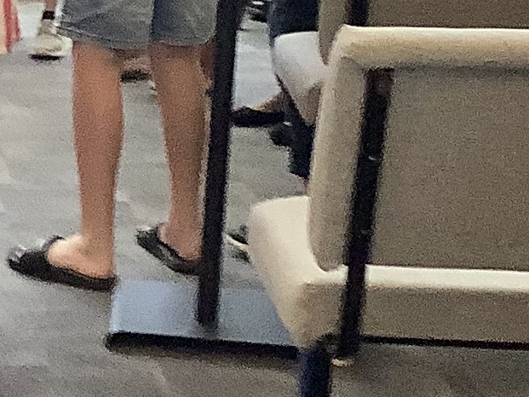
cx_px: -244
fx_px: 2491
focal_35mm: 163
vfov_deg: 9.0
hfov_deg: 11.6
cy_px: -19
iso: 64
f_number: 2.4
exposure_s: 1/50
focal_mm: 3.3
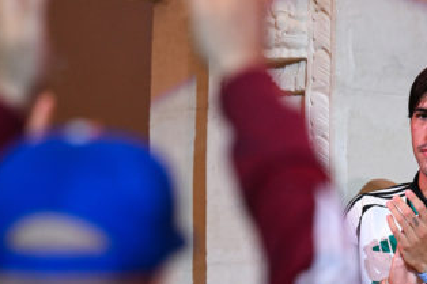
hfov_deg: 6.9
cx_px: 371
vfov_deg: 4.6
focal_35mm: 299
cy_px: 230
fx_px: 3544
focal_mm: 125
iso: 3200
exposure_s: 1/1250
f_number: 3.2
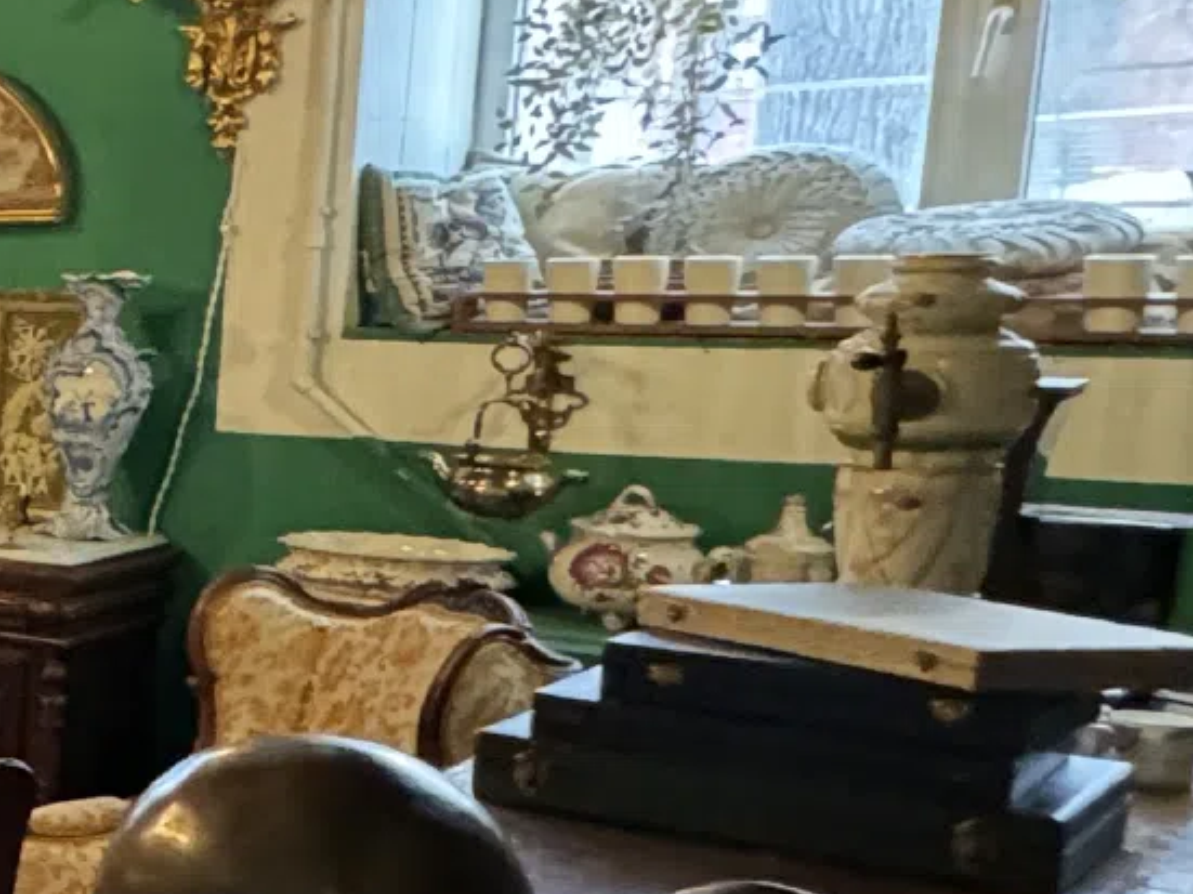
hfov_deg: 19.2
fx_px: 2102
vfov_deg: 24.0
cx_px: -1178
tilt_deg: -7.3
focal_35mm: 61
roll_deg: +0.9
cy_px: 537
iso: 1000
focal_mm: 2.22
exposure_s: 1/50
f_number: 2.2
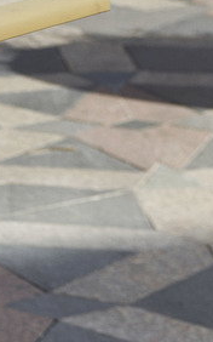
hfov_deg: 3.5
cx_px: -246
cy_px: 733
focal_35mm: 366
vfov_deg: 5.6
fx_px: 3403
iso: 160
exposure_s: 1/200
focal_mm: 70
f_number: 7.1
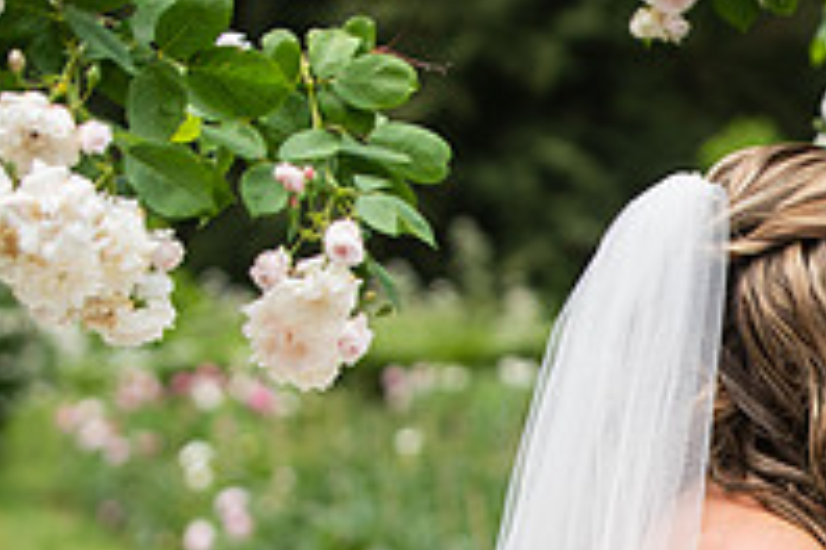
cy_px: 640
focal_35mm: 220
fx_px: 5047
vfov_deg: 6.2
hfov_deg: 9.2
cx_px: 1139
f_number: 4
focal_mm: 75
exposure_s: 1/1000
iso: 200
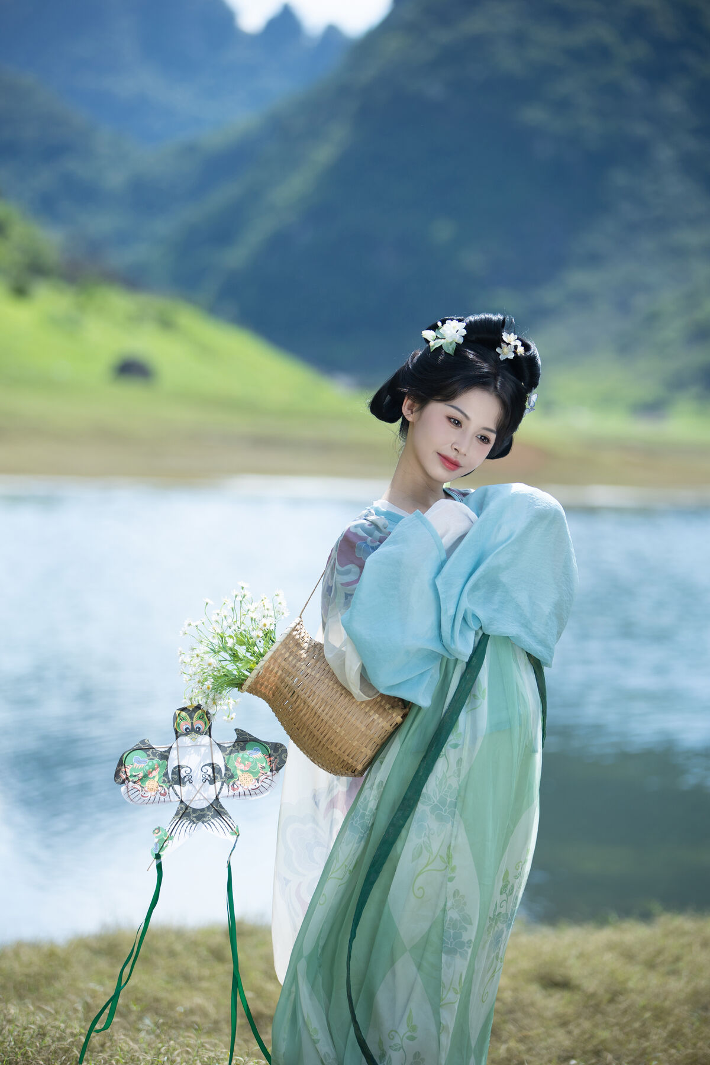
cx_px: 355
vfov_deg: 17.1
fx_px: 3550
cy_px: 532
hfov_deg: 11.4
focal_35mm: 120
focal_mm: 120
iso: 100
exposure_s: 1/1250
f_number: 2.8
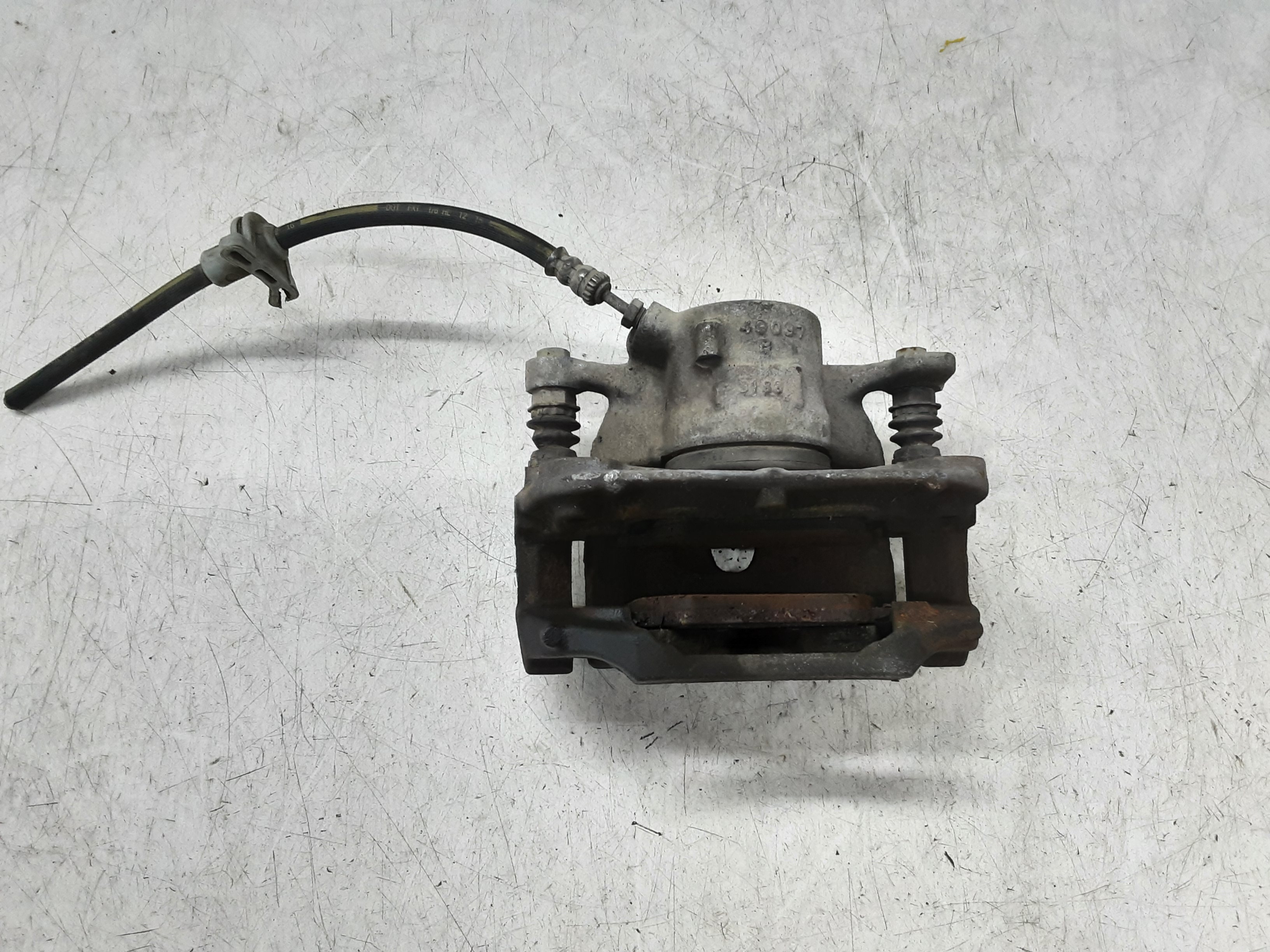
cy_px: 476
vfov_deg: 51.4
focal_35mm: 27
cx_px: 635
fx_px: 991
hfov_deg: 65.3
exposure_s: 1/50
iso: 100
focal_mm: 2.91
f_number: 1.9
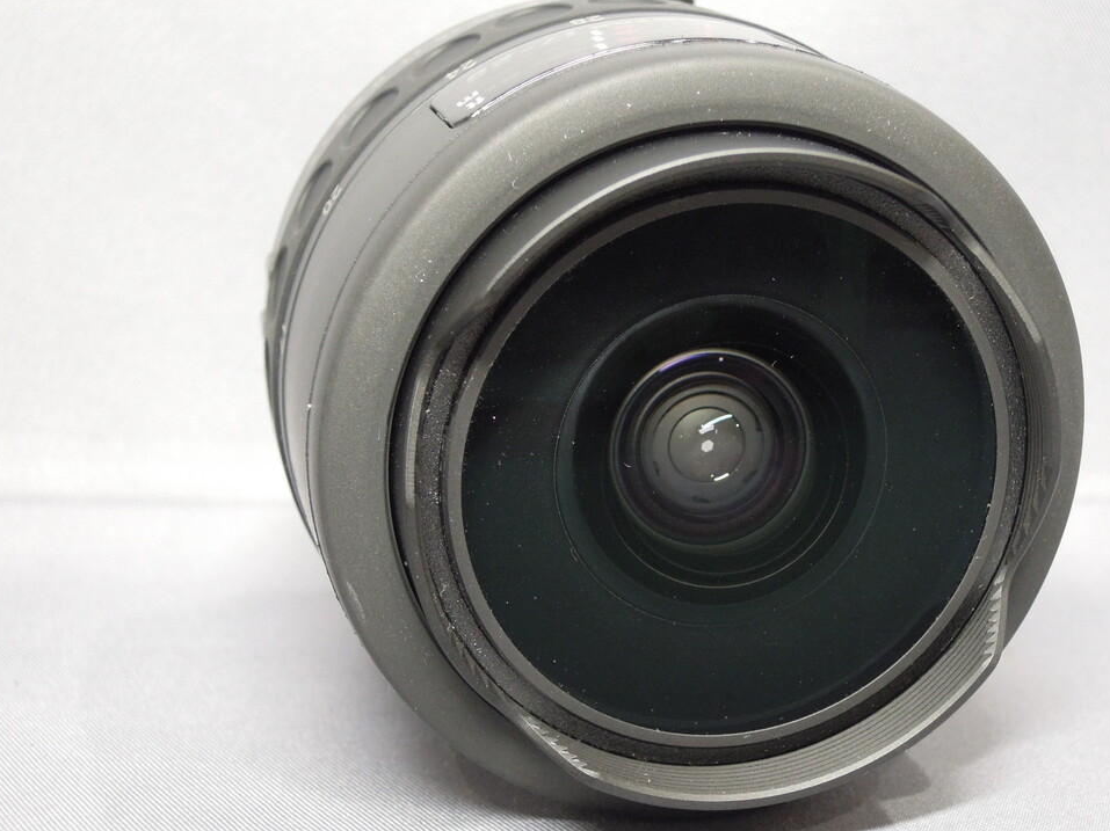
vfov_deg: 21.3
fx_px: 2212
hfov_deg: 28.1
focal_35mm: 69
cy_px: 445
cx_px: 625
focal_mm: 9.9
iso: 400
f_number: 3.5
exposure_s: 1/20
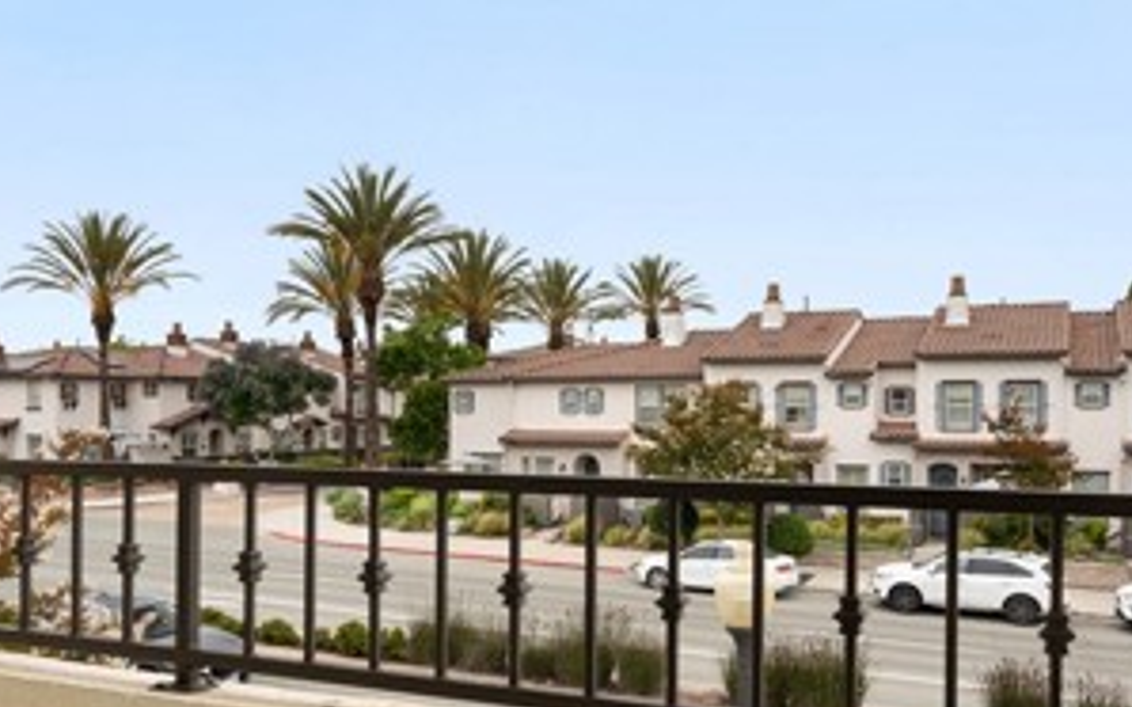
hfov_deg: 55.3
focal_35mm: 35
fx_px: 1079
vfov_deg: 36.2
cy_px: 405
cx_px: 608
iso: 800
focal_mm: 16
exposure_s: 1/100
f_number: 8
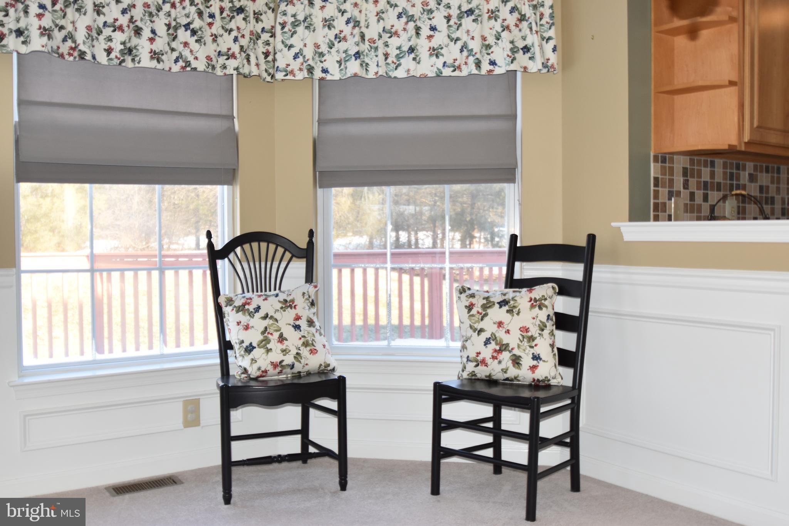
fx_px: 789
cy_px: 263
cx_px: 394
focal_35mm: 36
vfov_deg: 36.9
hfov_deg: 53.1
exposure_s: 1/125
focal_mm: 24
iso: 450
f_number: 5.6
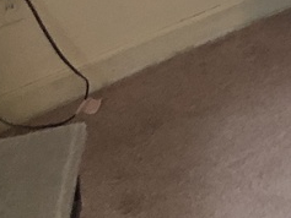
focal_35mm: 170
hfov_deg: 9.6
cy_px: -350
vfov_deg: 7.9
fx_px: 1430
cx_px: 814
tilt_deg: -9.5
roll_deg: +0.6
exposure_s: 1/13
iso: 100
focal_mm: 3.99
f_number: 1.8
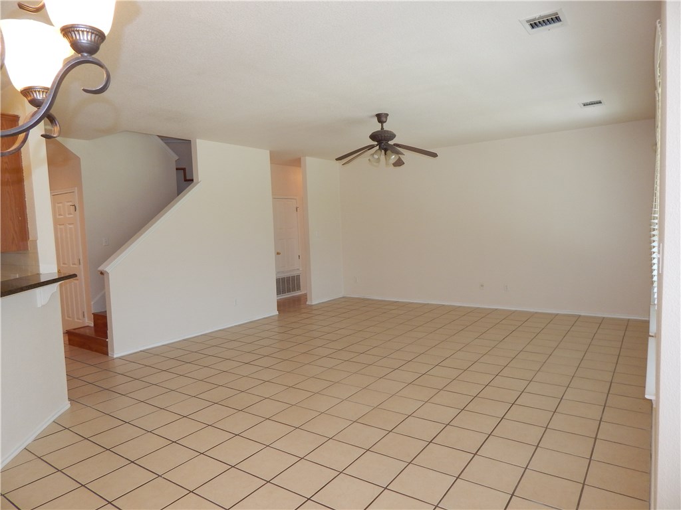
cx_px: 340
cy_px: 255
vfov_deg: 61.1
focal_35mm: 22
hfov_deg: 76.4
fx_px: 433
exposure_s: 1/30
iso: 160
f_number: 3
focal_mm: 4
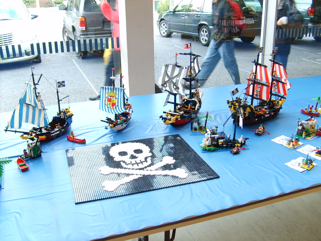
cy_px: 120
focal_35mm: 35
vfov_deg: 40.7
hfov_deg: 52.6
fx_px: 325
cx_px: 160
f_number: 2.8
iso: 50
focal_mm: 5.8
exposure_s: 1/30
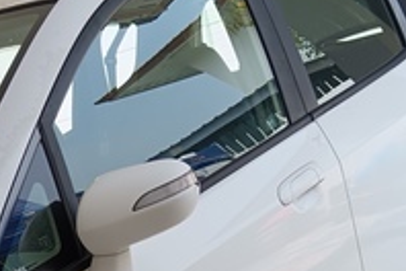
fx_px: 959
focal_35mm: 85
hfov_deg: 23.8
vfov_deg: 14.5
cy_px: 458
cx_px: 146
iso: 100
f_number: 1.9
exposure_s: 1/177
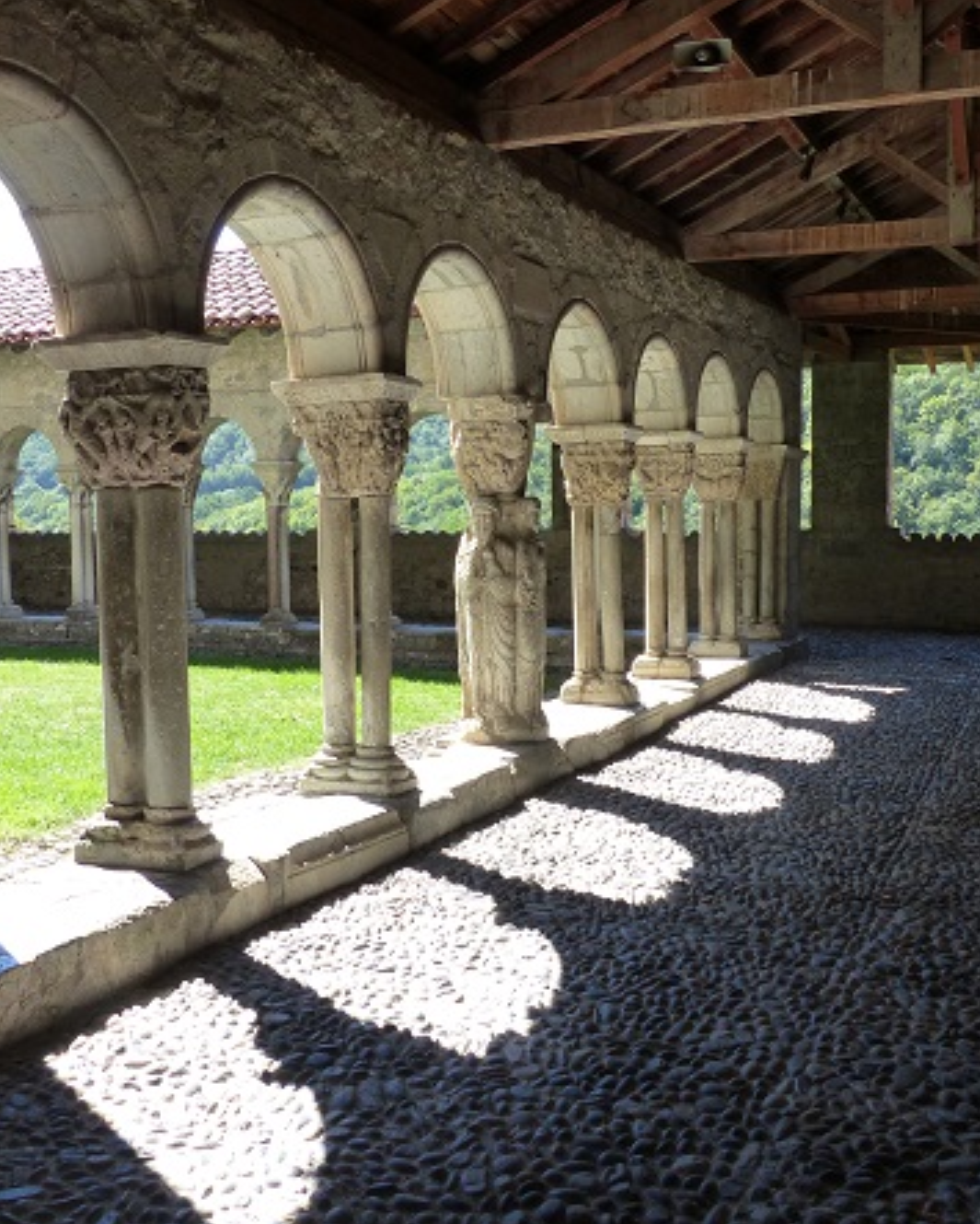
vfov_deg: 49.1
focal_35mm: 37
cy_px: 611
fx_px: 1340
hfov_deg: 40.2
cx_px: 516
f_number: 4
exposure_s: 1/160
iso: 160
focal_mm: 5
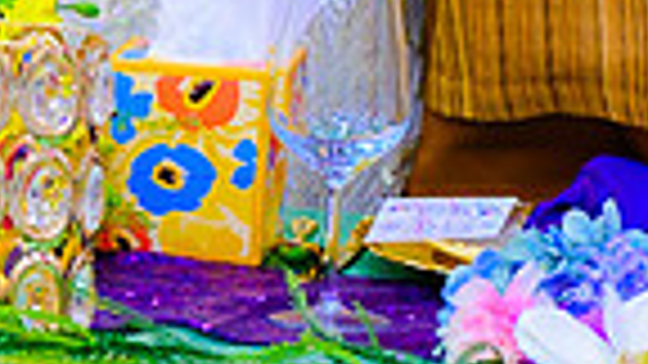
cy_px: -674
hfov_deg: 5.1
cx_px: 509
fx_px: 7320
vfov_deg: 2.8
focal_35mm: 426
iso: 320
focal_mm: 78
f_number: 2.8
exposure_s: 1/40
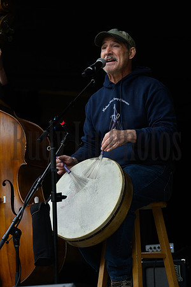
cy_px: 144
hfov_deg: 9.5
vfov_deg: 14.2
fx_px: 1154
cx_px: 96
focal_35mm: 145
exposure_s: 1/500
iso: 800
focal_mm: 145
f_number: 8
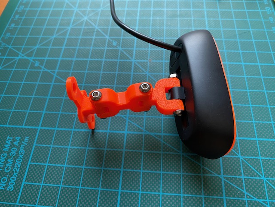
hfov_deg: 67.3
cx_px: 138
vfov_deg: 53.1
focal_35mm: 26
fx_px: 207
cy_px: 104
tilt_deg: -61.8
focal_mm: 4.25
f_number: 1.8
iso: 200
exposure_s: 1/60
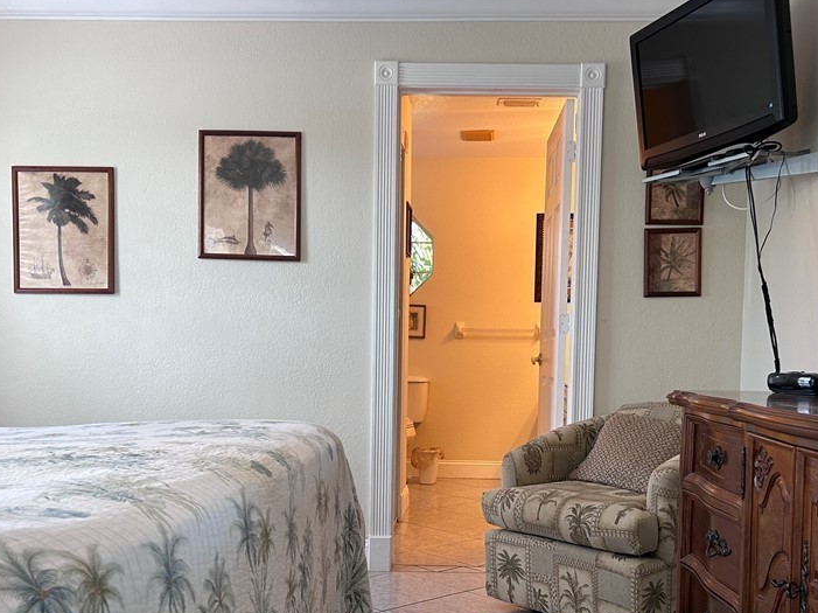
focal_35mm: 38
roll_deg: -1.0
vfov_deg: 37.4
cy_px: 396
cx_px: 455
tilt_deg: -2.6
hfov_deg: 48.9
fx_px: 898
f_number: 1.5
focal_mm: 5.7
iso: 125
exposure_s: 1/120
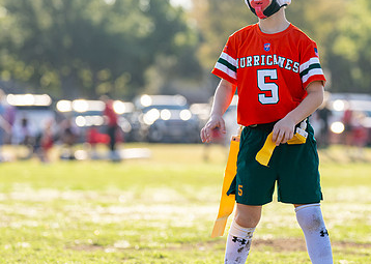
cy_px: 81
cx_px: 270
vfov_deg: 6.7
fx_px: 2263
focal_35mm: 215
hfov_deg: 9.4
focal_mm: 114
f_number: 2.8
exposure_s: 1/1600
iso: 250
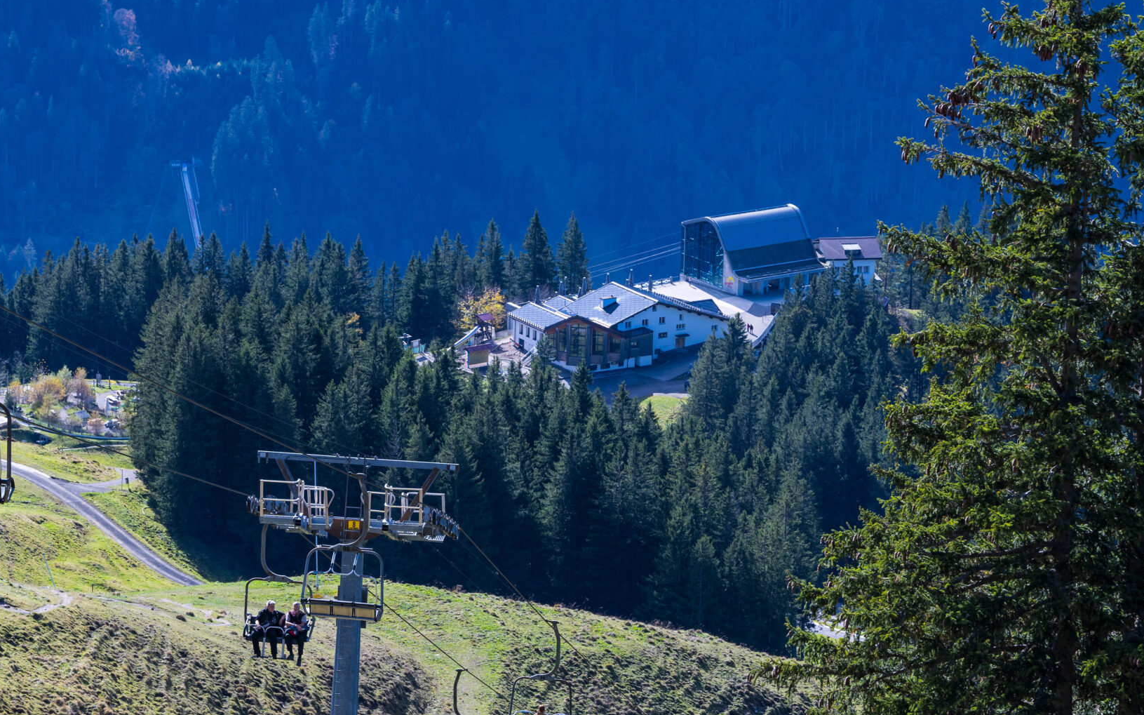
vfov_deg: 7.1
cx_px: 419
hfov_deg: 11.4
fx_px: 5736
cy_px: 489
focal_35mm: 184
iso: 200
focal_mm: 115
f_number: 5.6
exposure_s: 1/640
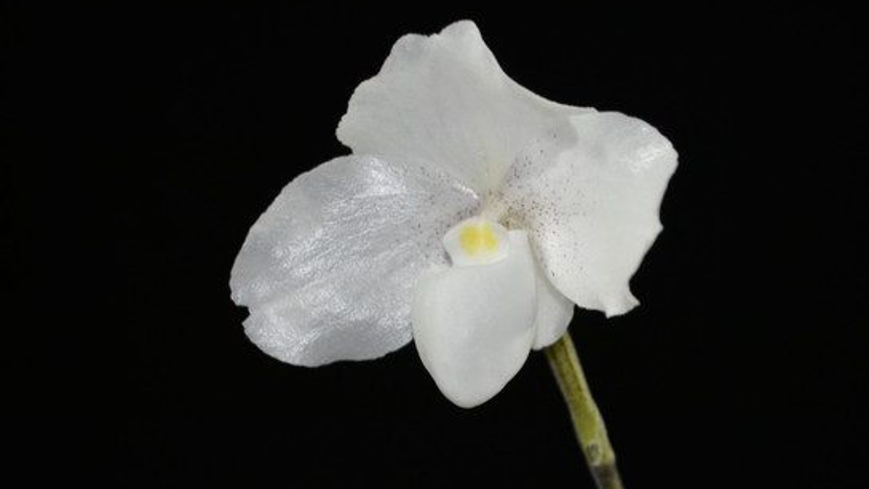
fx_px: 2341
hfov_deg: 21.0
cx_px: 486
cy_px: 300
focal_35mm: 102
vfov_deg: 11.9
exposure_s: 1/60
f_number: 5.6
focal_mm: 55
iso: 400
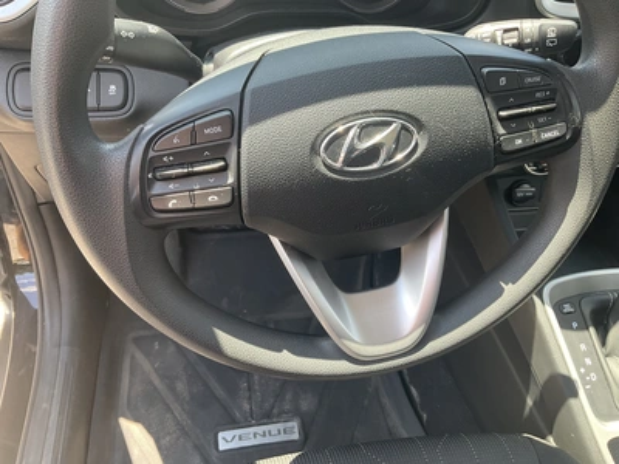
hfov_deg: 61.7
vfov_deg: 48.2
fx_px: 519
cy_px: 232
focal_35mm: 29
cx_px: 310
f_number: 1.8
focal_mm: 3
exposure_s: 1/122
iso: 40
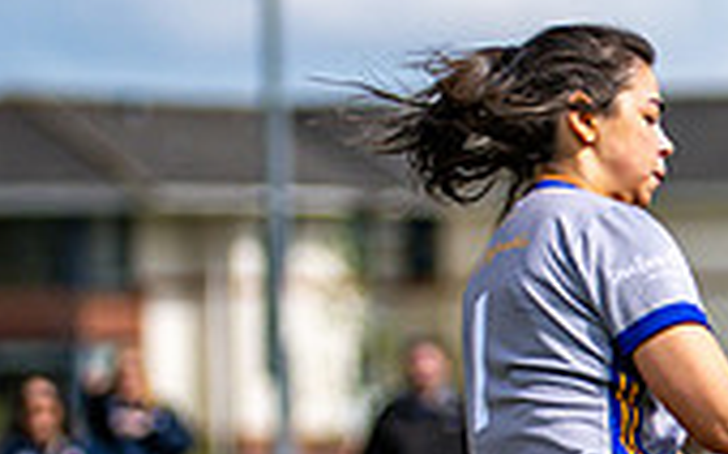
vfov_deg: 1.6
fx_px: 15862
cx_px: 1084
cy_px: 456
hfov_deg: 2.6
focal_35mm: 800
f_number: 2.8
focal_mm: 155
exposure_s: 1/6400
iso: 140
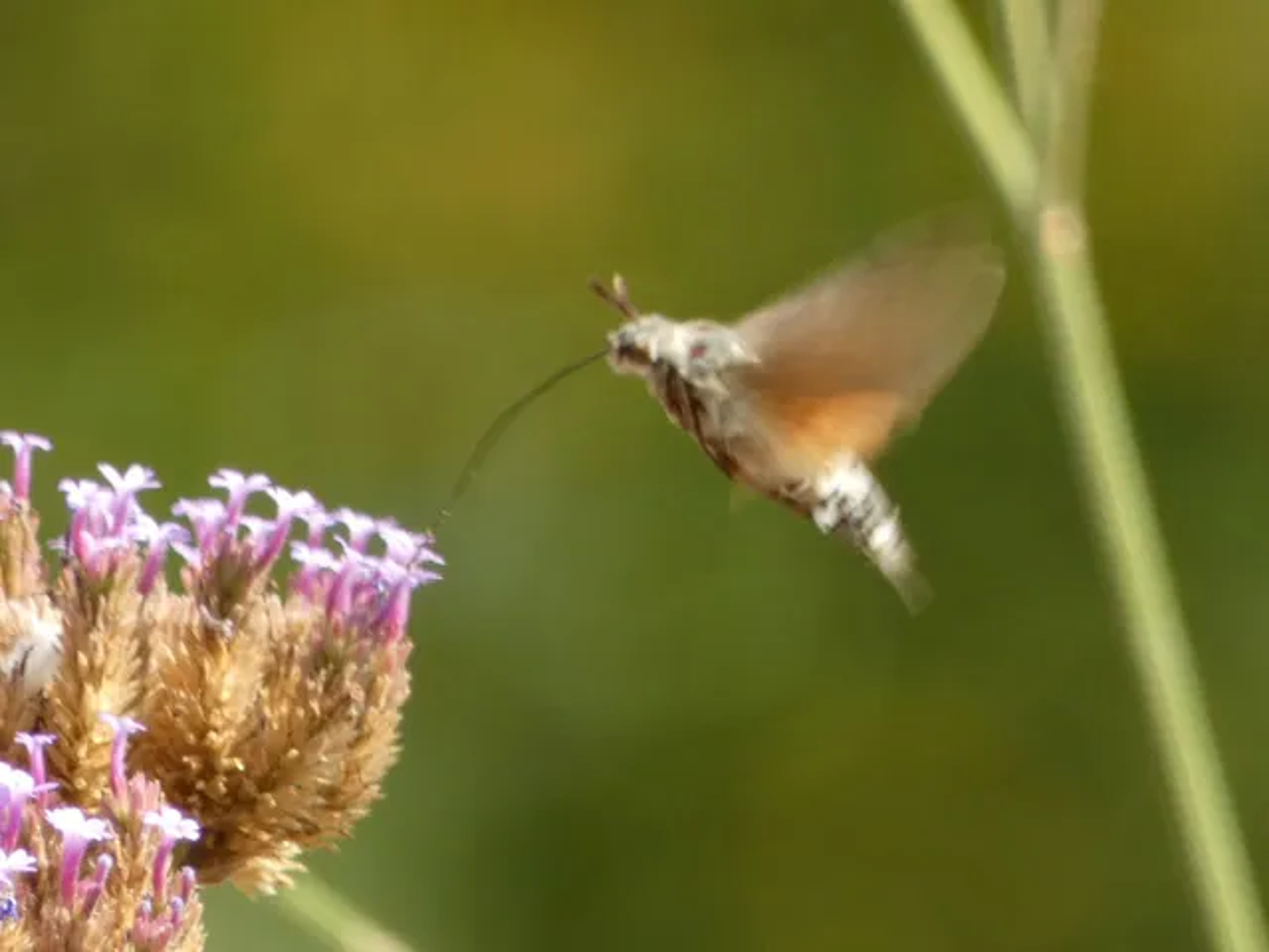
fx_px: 42855
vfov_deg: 1.3
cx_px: 634
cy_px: 476
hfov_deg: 1.7
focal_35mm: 1169
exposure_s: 1/125
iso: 160
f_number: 5.8
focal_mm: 209.4
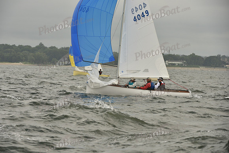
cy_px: 76
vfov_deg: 6.9
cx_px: 114
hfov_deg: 10.3
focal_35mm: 200
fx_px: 1272
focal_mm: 200
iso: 320
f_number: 7.1
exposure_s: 1/1250
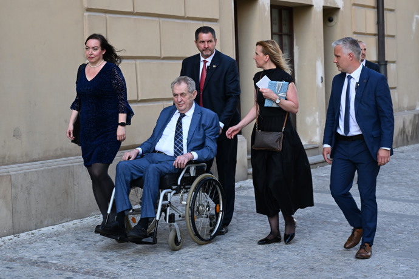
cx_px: 210
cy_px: 140
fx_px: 815
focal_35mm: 70
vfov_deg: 19.5
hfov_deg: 28.8
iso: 400
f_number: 6.3
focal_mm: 70
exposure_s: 1/200
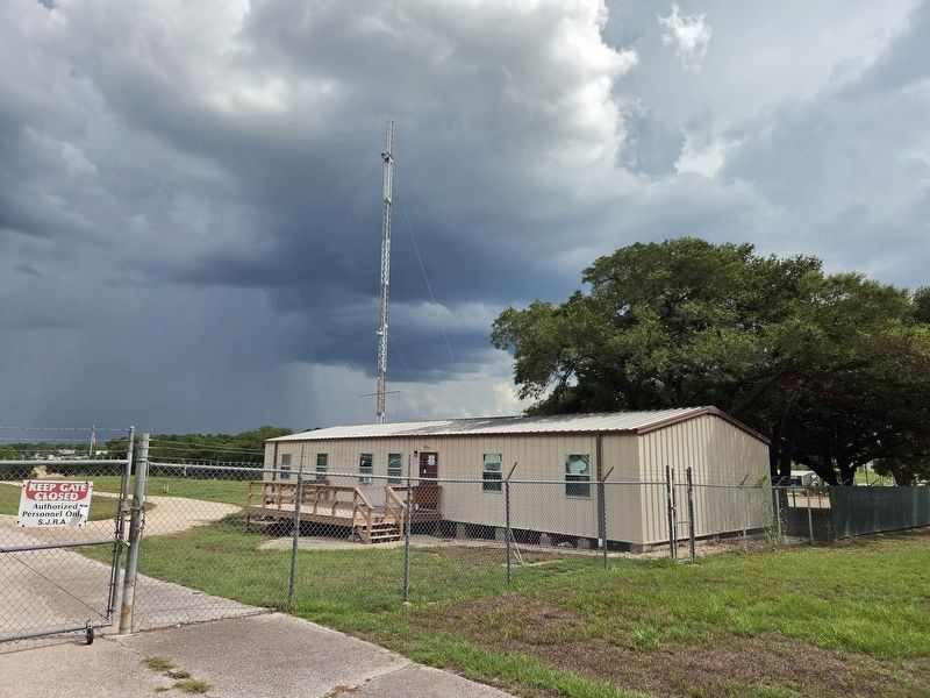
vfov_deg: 58.9
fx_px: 618
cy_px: 349
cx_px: 465
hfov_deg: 73.9
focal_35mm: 23
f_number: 1.8
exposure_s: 1/5543
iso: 80
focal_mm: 5.4
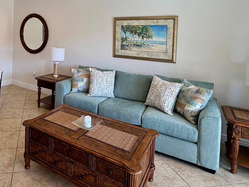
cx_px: 70
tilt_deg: -0.8
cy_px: 42
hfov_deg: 62.5
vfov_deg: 48.9
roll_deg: -2.1
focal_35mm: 27
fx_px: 194
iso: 100
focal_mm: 2.22
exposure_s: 1/120
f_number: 2.2
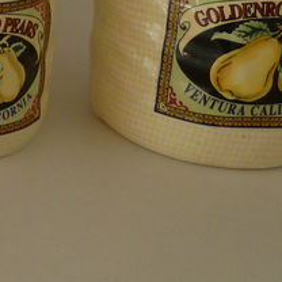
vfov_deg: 15.1
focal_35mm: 106
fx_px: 977
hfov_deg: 13.6
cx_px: -309
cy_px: -149
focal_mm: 4.1
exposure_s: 1/30
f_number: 3.3
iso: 80
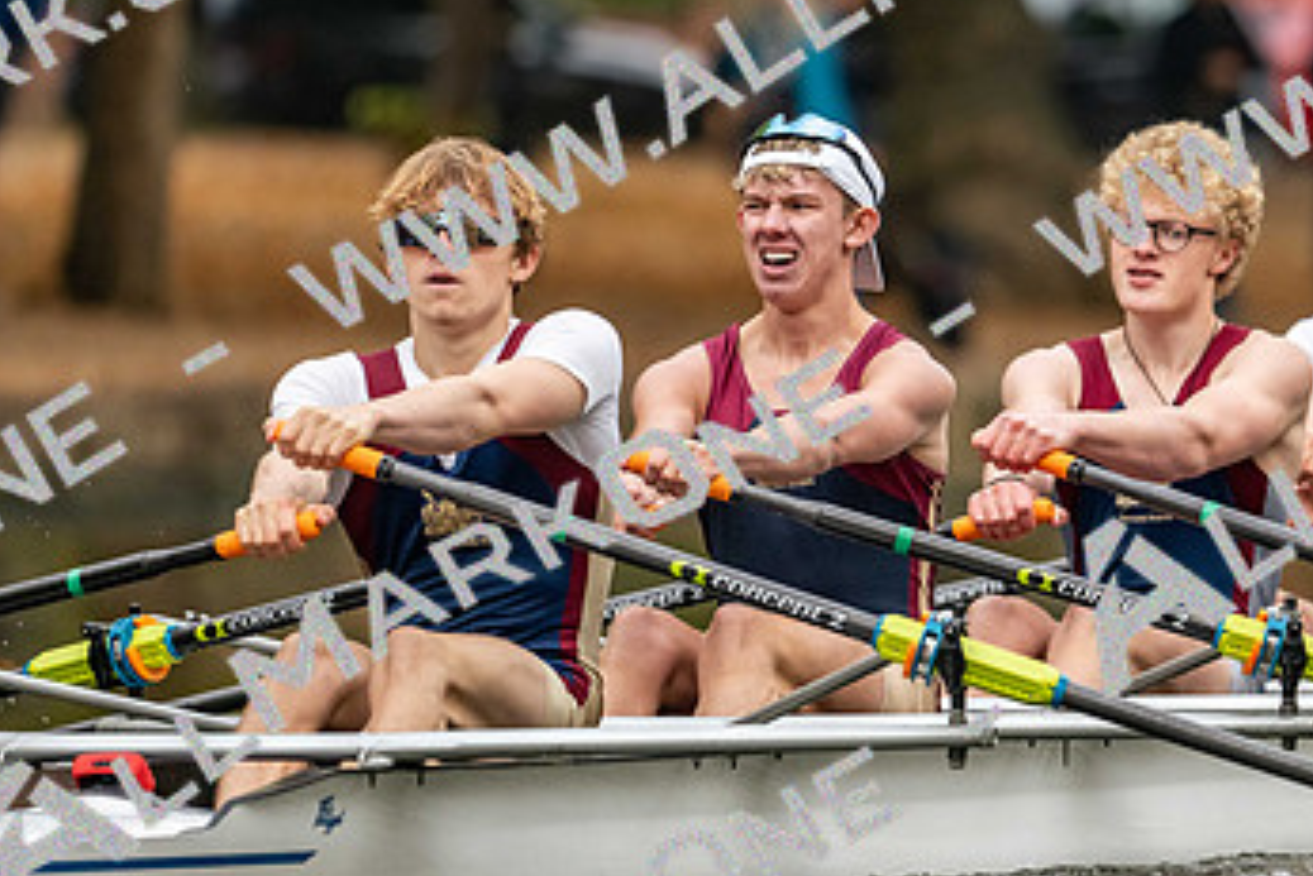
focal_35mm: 670
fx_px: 24445
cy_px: 339
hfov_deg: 3.1
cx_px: 759
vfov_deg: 2.1
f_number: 4.5
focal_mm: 400
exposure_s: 1/2500
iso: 2200
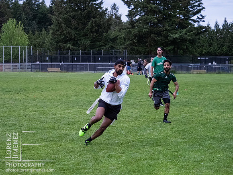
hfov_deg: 18.9
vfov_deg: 14.2
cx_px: 116
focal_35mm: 104
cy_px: 88
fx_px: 700
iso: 6400
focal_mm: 50
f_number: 2.8
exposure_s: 1/800
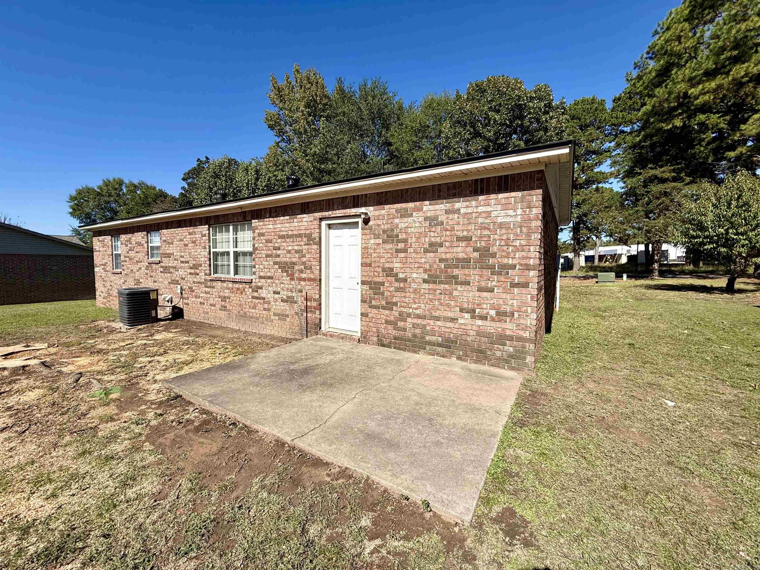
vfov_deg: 85.7
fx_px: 307
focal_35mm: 14
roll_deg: -1.5
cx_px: 380
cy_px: 285
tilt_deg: -3.6
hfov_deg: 102.1
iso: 50
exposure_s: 1/2506
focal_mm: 2.22
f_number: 2.2
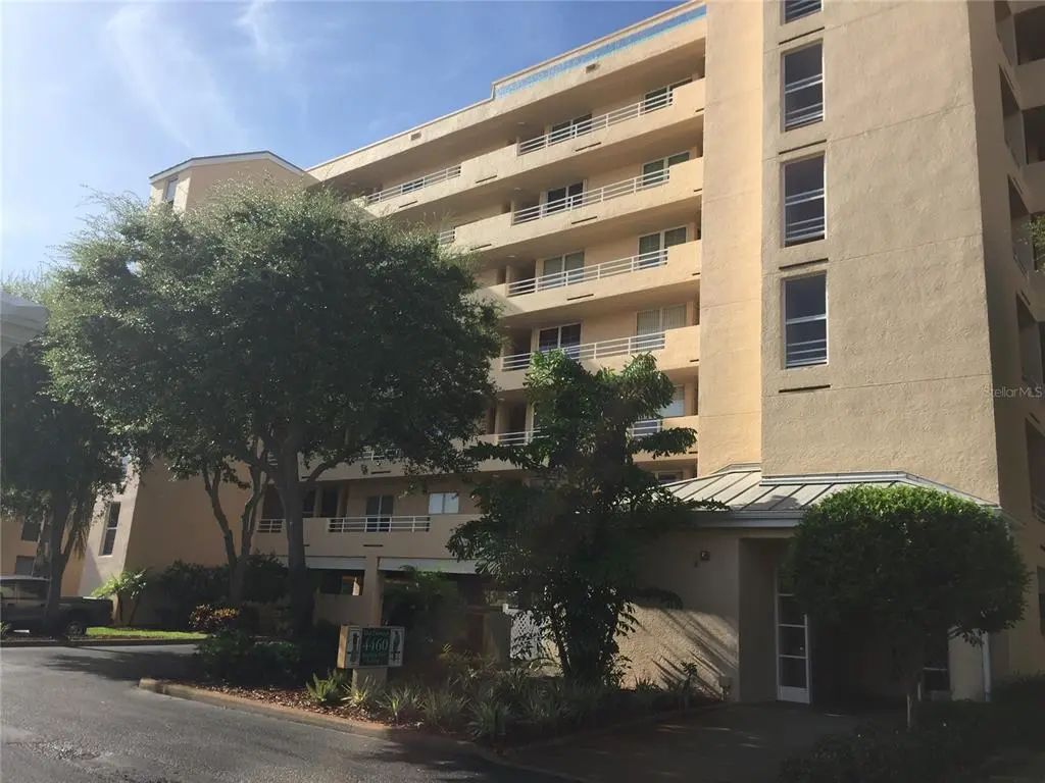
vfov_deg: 48.2
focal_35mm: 29
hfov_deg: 61.7
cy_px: 392
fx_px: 875
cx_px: 522
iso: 32
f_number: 2.2
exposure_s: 1/1721
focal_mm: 4.15
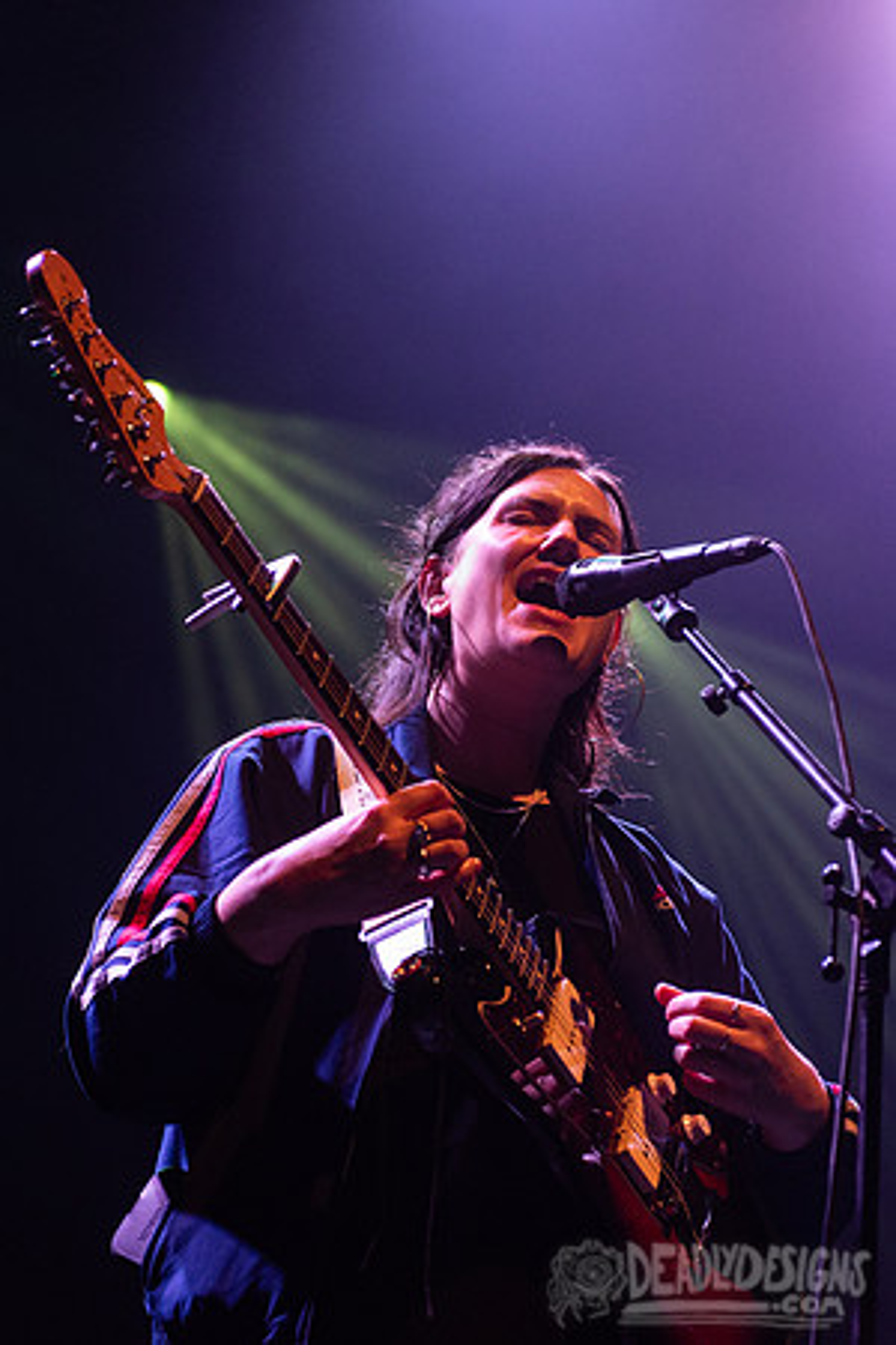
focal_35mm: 105
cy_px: 672
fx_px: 3916
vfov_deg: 19.5
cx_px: 334
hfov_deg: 13.0
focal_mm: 70
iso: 2000
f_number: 3.5
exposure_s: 1/250
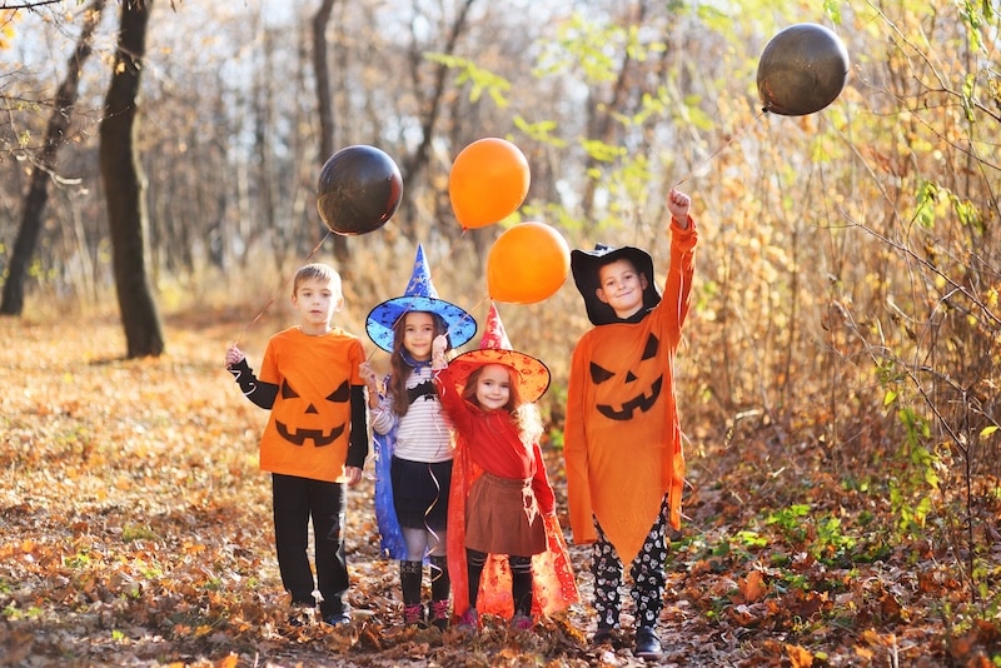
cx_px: 500
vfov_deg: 16.1
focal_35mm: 85
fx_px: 2364
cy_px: 334
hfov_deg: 23.9
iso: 250
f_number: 2.2
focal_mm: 85
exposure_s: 1/2500
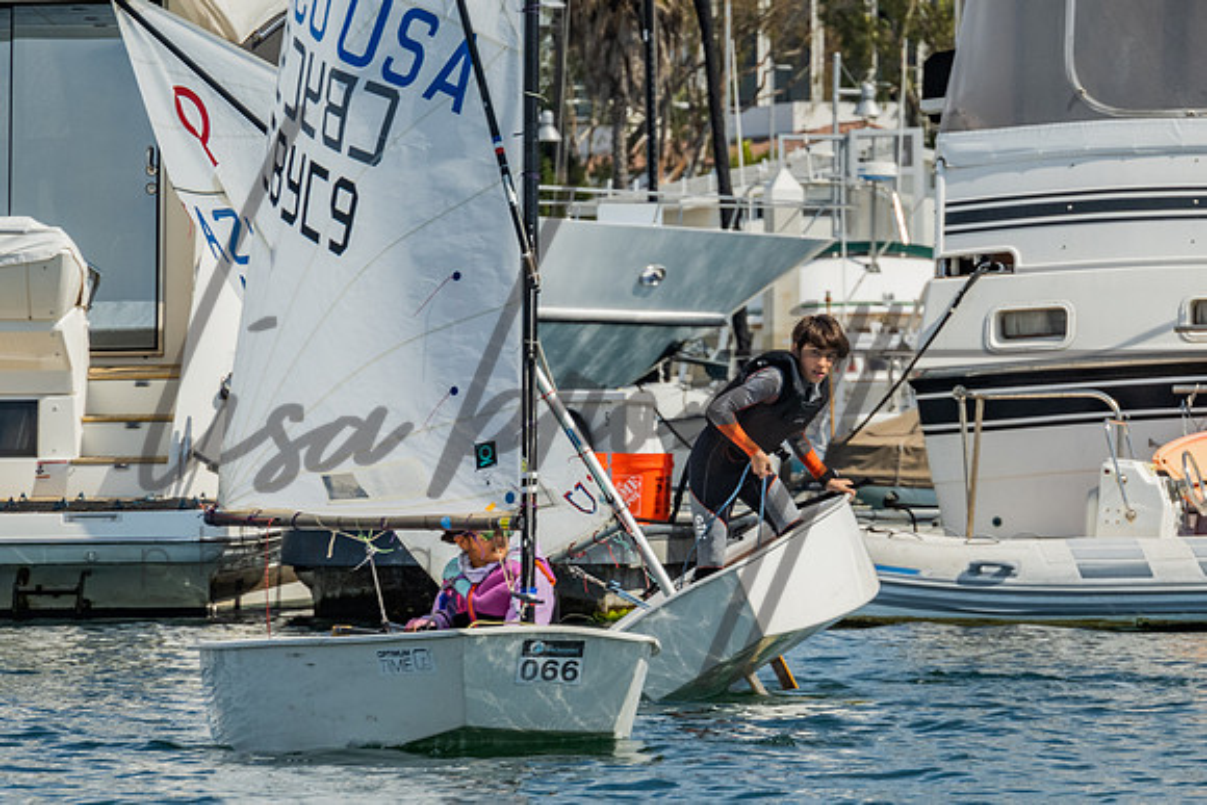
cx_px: 808
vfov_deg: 3.5
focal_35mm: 390
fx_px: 13066
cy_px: 299
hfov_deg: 5.3
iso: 250
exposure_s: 1/250
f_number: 10
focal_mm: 200
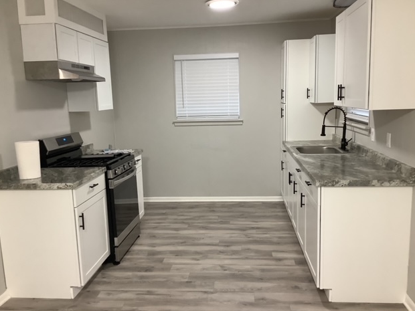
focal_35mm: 32
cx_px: 208
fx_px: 384
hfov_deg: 56.8
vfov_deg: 44.2
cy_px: 159
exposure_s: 1/60
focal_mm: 3.3
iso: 200
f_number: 2.4
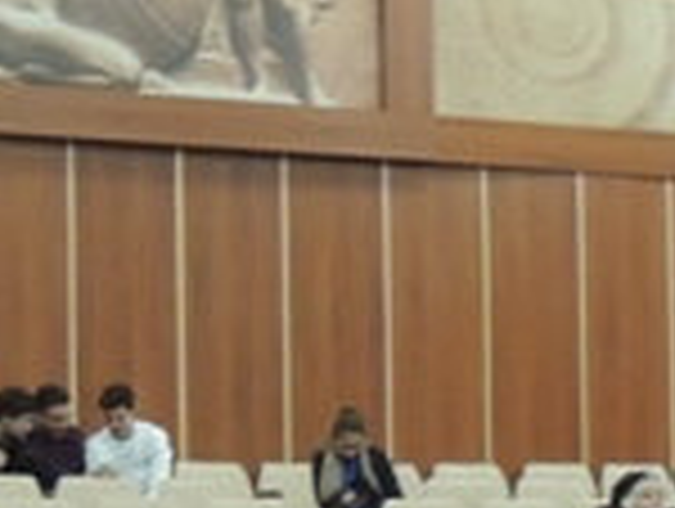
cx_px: 1220
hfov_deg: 10.5
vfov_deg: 8.4
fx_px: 3437
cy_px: 477
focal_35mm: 176
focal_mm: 5.8
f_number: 3.2
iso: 720
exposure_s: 1/13
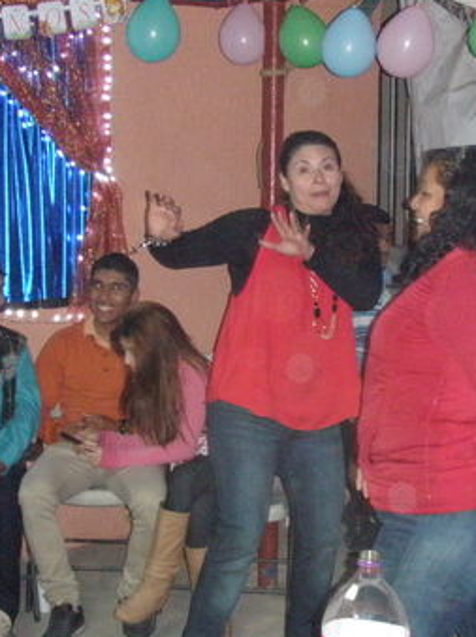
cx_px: 341
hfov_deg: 20.3
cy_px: 294
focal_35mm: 72
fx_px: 1322
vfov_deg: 27.0
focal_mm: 6.7
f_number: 3.5
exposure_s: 1/30
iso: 640
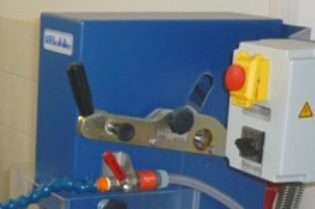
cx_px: -10
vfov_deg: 13.8
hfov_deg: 20.1
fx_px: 857
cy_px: 180
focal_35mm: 98
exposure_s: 1/30
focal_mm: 5.5
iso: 100
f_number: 2.8
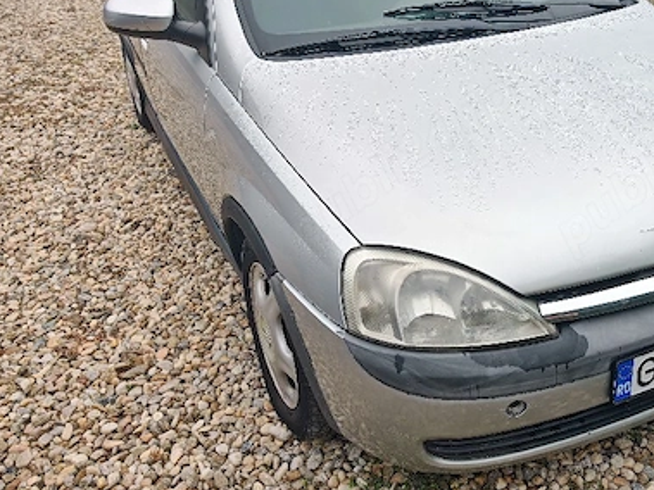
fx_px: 718
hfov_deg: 47.6
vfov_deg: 37.4
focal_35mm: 38
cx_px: 469
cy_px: 173
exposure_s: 1/2000
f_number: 2
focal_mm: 6.83
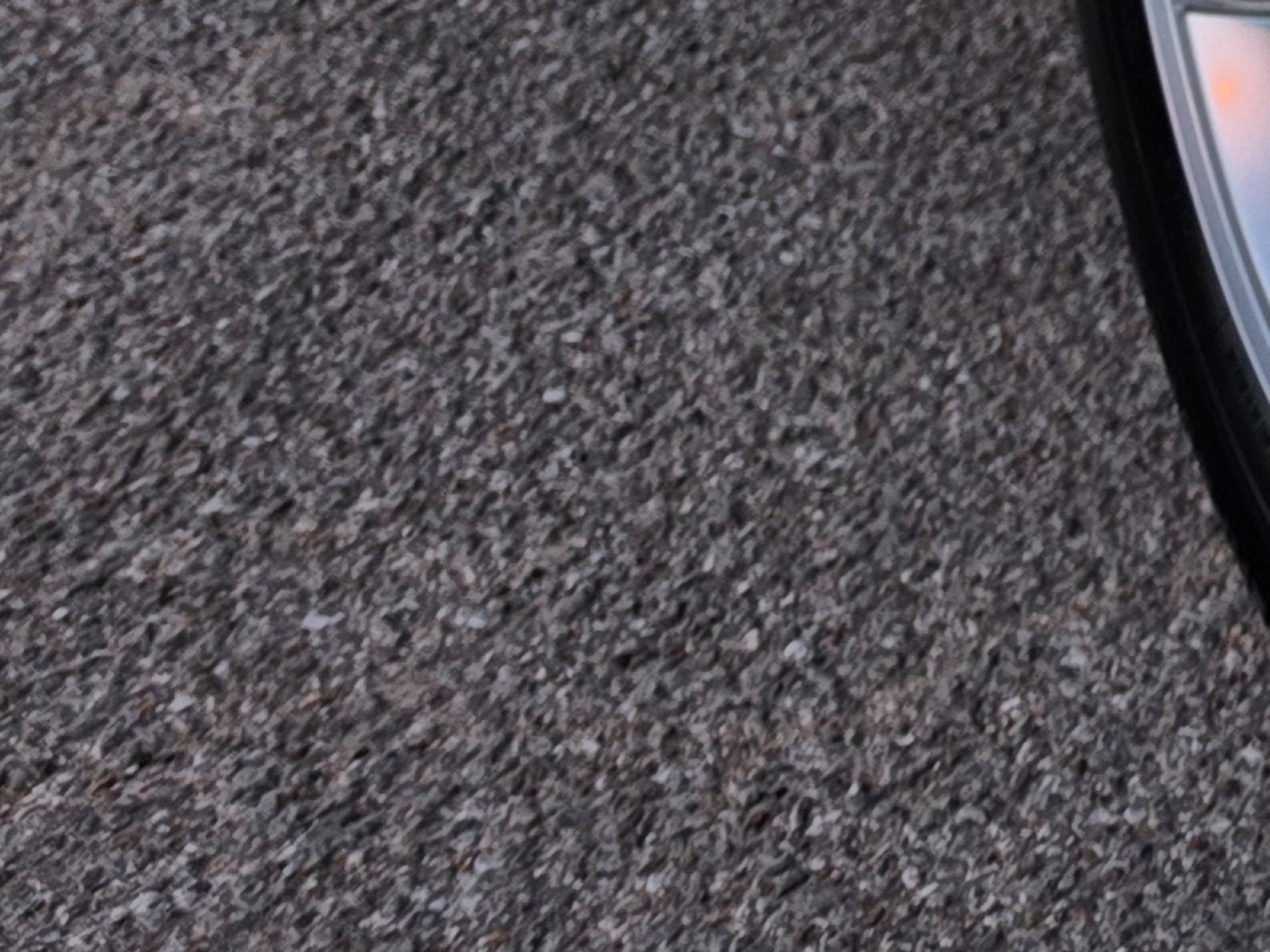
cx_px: 3022
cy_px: -1110
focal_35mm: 116
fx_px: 4256
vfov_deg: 11.2
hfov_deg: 13.0
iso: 32
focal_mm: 6.5
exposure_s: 1/120
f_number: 1.4
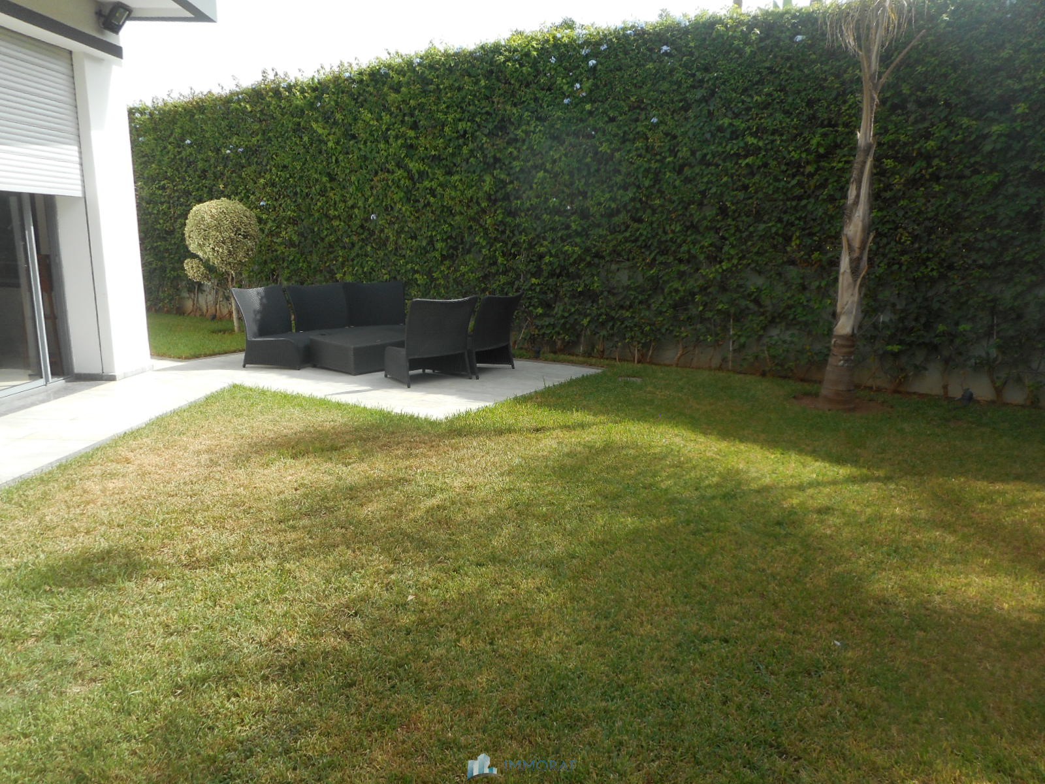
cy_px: 392
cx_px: 522
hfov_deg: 69.4
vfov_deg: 54.9
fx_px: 755
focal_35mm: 25
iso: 80
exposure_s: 1/320
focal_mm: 4.5
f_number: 3.7
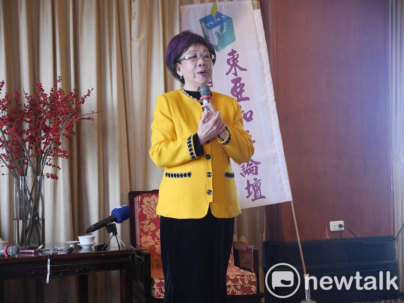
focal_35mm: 70
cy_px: 152
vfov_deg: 21.0
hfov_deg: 27.8
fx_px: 817
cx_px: 202
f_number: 2.8
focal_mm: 35
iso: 500
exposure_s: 1/80
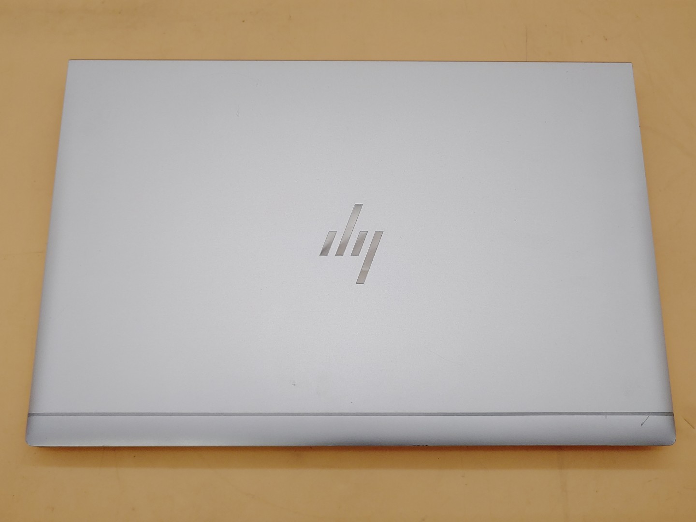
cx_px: 348
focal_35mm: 31
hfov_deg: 58.4
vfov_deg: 45.4
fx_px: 623
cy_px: 261
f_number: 1.8
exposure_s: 1/143
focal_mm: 4.36
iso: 50
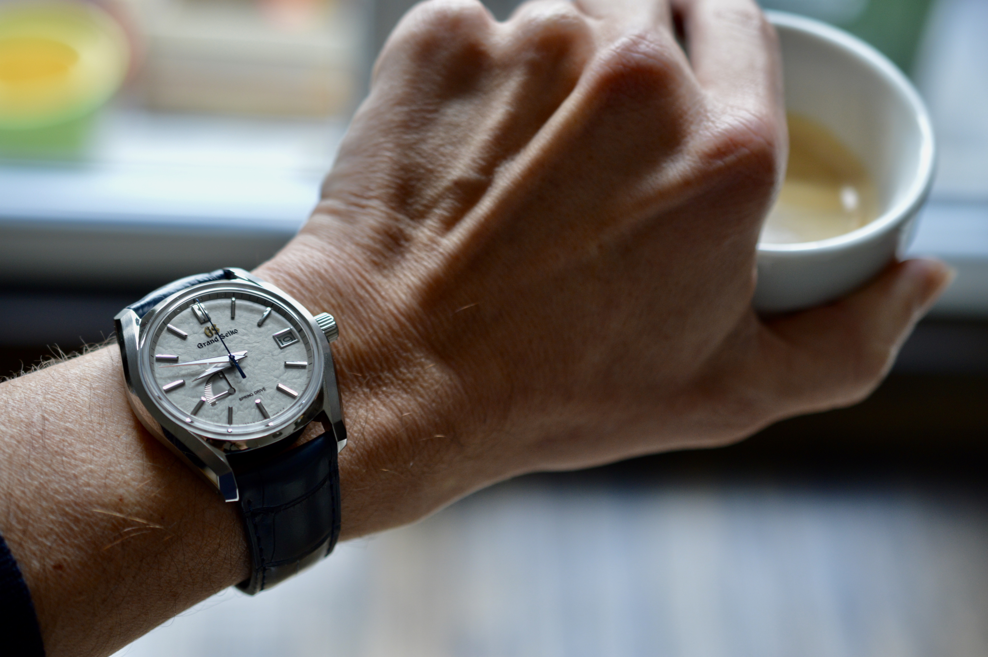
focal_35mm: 60
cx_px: 494
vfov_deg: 22.6
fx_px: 1645
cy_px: 328
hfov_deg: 33.4
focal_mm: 40
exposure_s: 1/60
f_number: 4
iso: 400
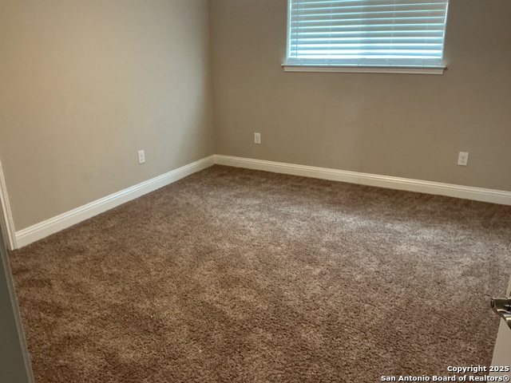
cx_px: 256
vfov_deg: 48.2
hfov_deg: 61.7
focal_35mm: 29
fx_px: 428
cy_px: 192
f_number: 1.8
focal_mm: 3
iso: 200
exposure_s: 1/40
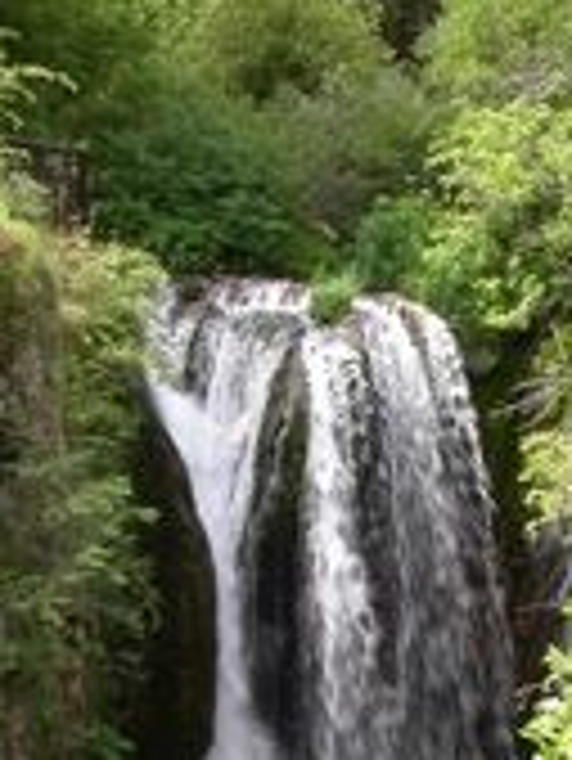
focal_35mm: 90
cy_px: 675
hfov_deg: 16.4
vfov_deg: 21.3
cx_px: 351
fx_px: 1980
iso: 100
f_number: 8
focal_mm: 7.8
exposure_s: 1/45
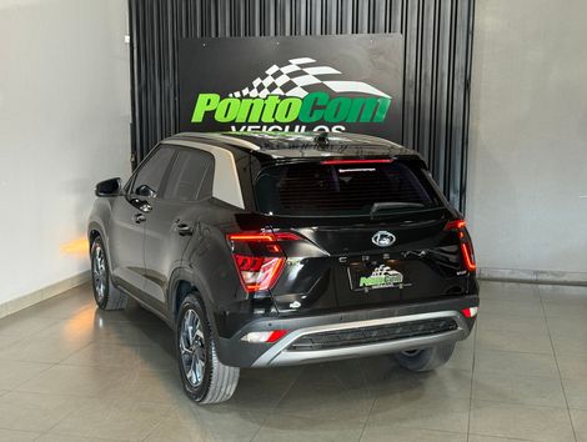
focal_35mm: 48
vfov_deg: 30.3
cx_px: 294
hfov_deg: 39.6
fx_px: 815
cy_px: 221
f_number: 1.78
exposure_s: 1/40
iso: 250
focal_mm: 6.76
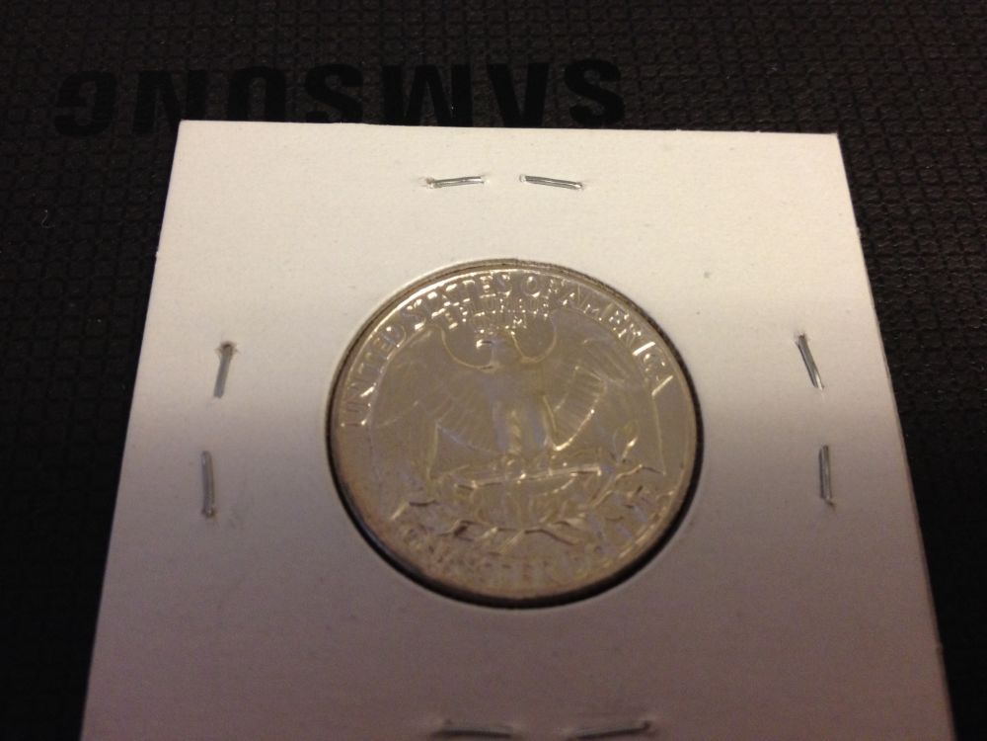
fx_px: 998
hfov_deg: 52.6
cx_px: 494
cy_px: 370
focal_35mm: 35
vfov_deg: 40.7
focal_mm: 4.28
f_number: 2.4
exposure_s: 1/20
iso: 200
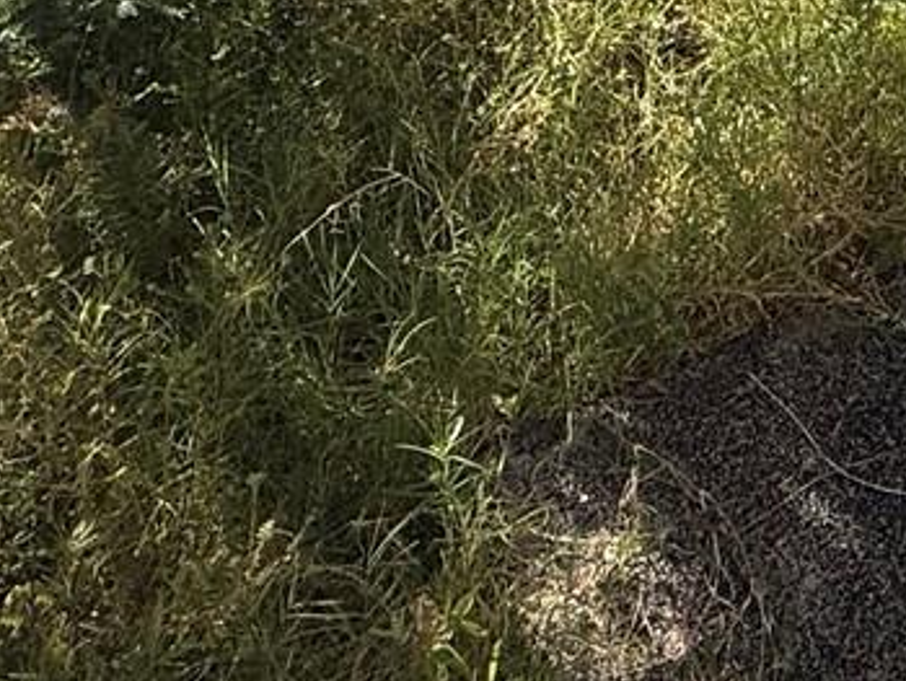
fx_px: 1676
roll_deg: +1.5
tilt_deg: -9.4
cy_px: -616
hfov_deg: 28.1
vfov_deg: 17.5
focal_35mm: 64
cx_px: 947
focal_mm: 2.22
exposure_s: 1/1017
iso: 50
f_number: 2.2
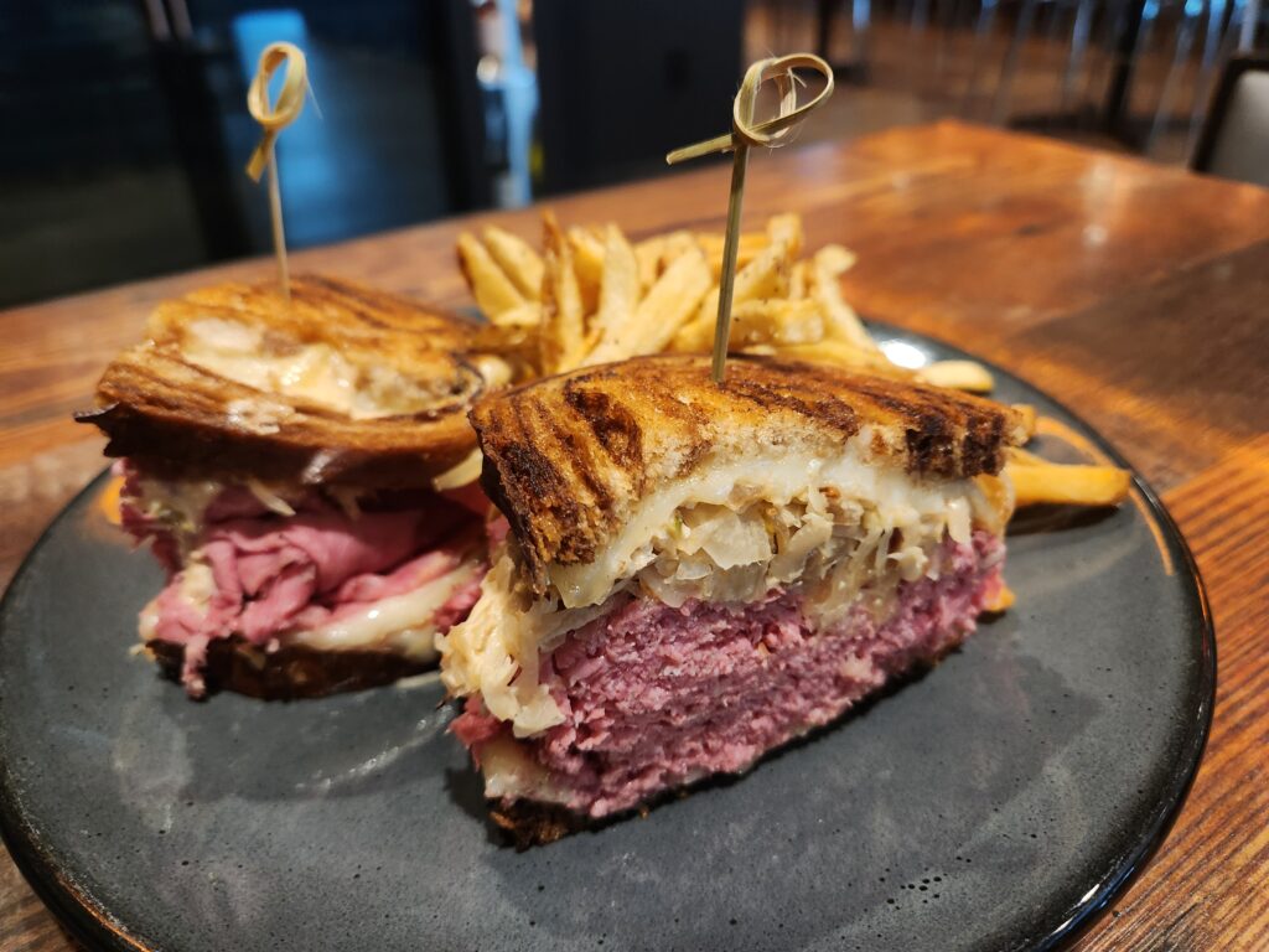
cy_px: 476
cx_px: 634
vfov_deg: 58.9
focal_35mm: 23
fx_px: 843
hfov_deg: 73.9
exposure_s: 1/30
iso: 500
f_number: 1.8
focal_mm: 5.4
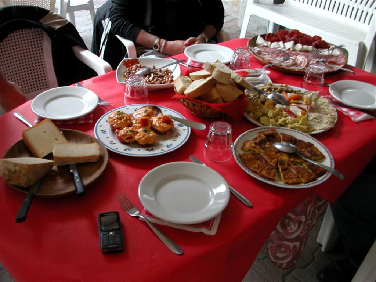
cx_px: 188
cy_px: 141
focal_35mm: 37
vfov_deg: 38.7
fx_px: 402
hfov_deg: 50.1
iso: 100
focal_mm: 5.6
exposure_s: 1/43
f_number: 2.7
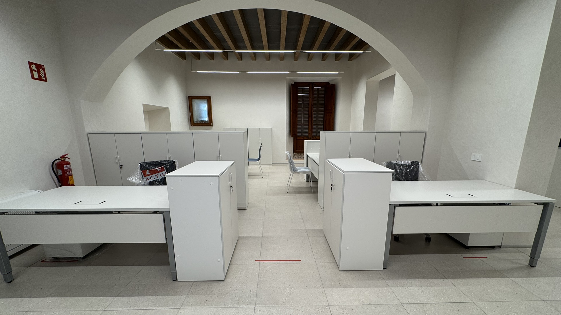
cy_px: 178
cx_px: 280
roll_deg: +0.4
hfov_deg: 99.4
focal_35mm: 16
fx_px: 238
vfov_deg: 66.8
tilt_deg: -12.9
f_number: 2.2
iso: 50
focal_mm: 2.22
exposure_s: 1/99
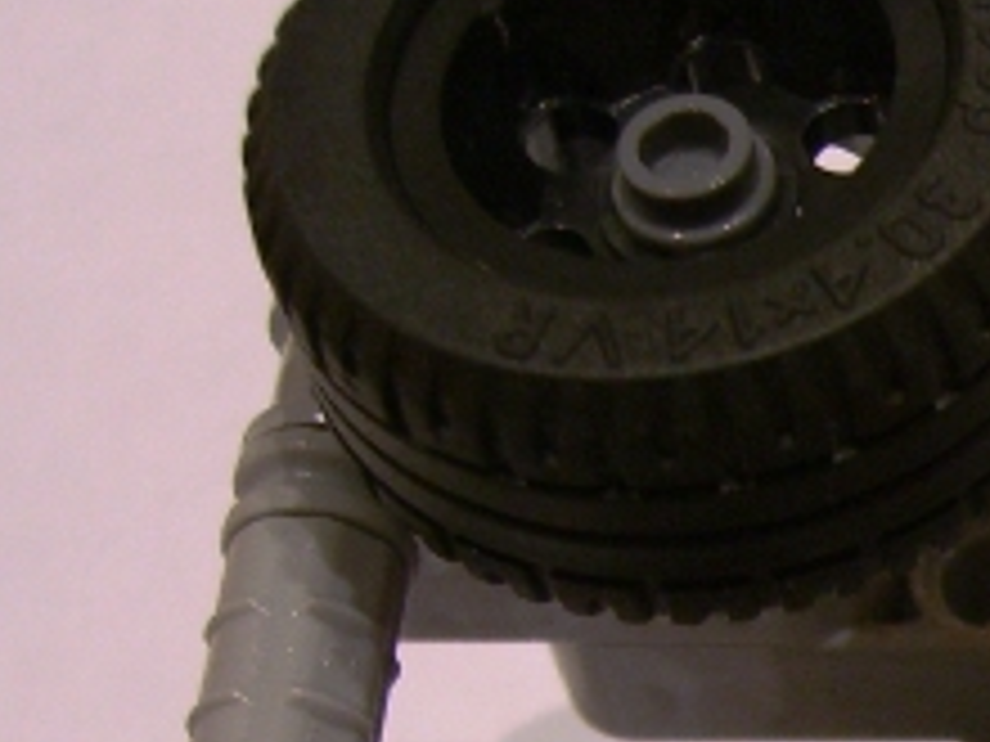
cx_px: 1490
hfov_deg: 13.5
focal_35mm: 138
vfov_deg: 10.5
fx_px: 3947
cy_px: 1016
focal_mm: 7.9
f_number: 2.8
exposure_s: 1/30
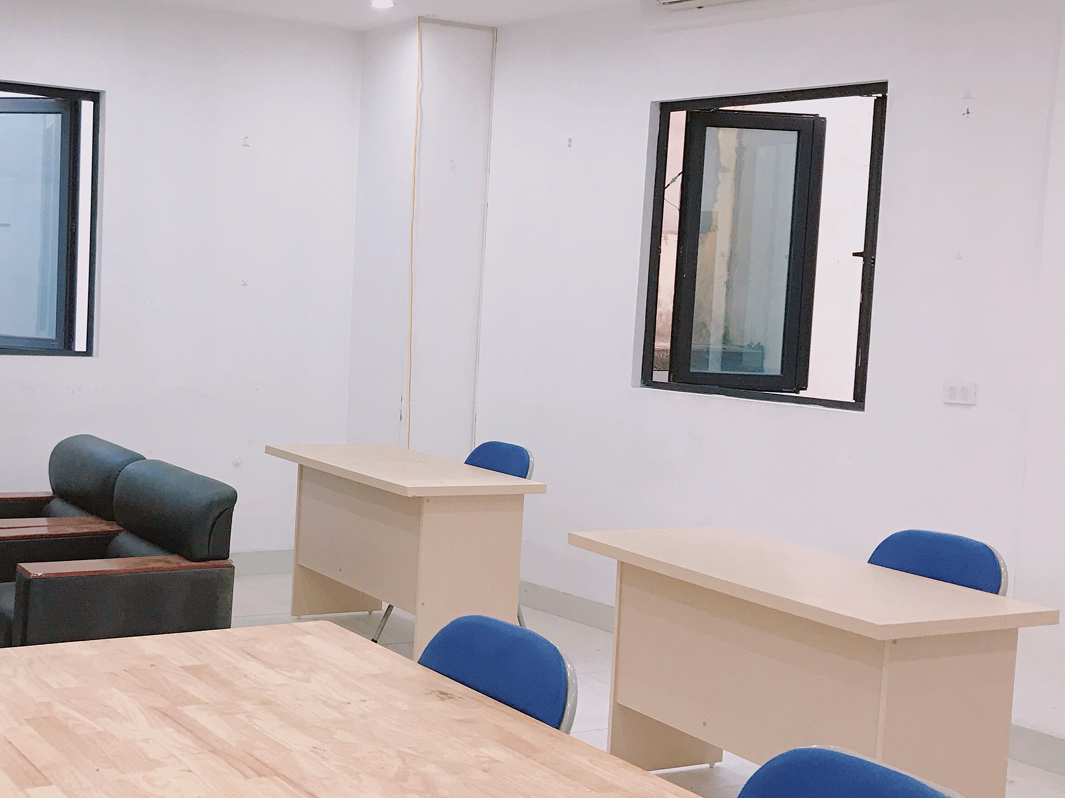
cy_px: 395
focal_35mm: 48
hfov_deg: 39.0
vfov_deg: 30.3
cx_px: 315
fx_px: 1477
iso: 25
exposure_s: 1/33
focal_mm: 3.99
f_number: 1.8
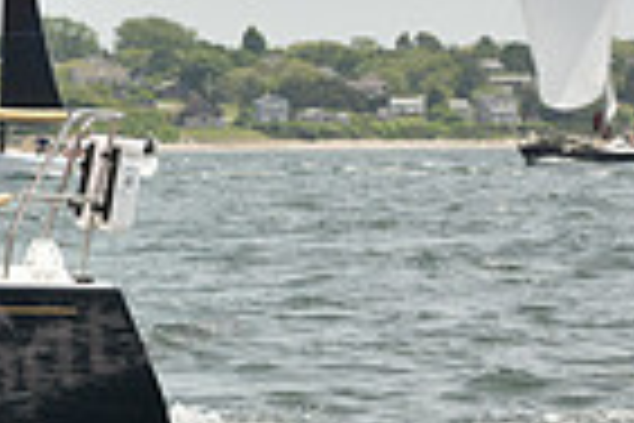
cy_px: 218
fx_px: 5635
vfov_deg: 4.3
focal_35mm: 320
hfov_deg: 6.3
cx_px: -621
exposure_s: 1/1250
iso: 400
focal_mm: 78
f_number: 9
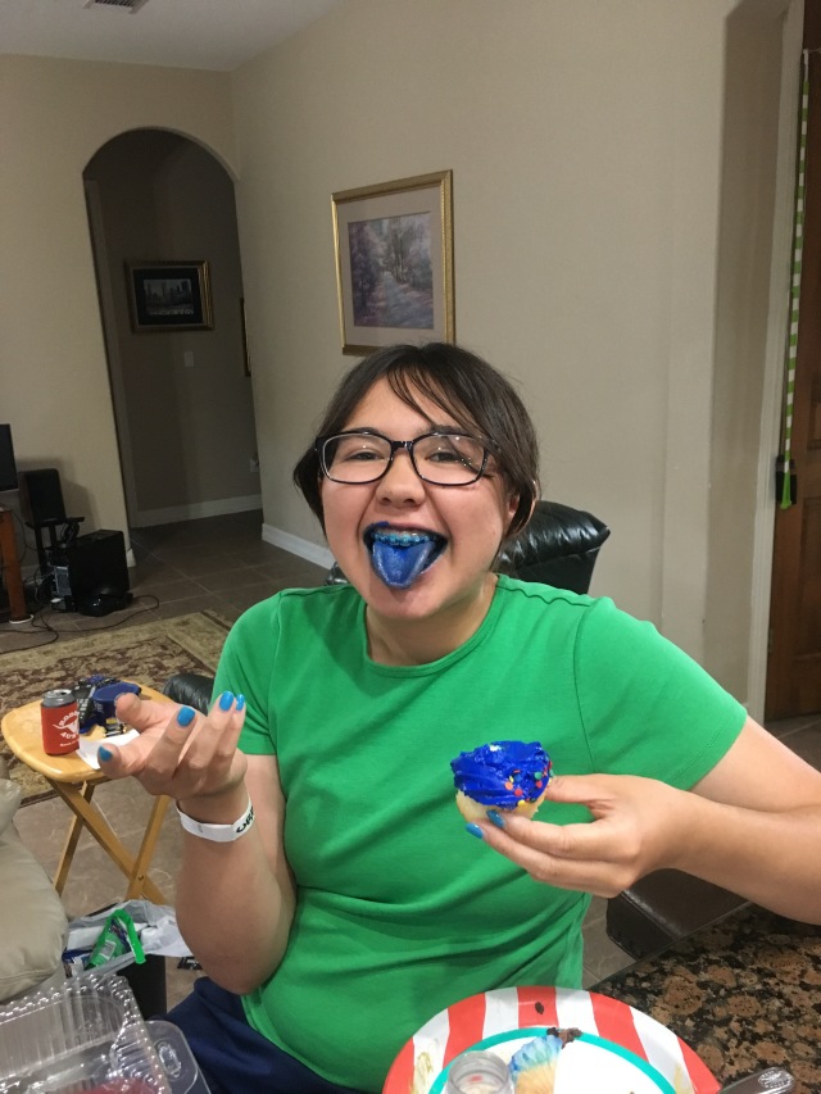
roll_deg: +3.7
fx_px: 917
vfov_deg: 61.7
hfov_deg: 48.2
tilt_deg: -14.5
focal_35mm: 29
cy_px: 547
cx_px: 410
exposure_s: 1/20
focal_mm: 4.15
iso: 200
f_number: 2.2
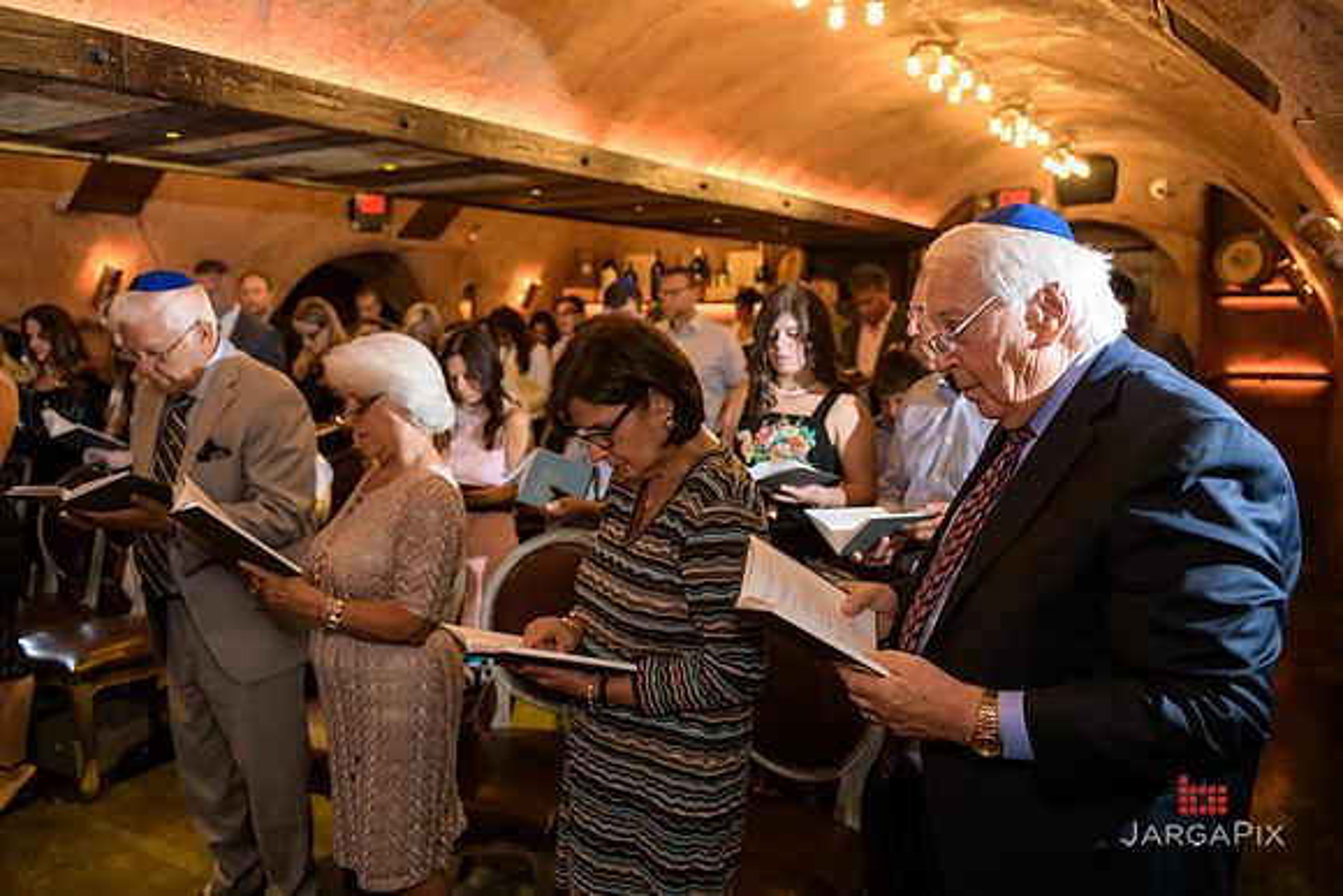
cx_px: 672
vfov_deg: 48.0
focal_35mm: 27
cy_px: 448
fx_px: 1007
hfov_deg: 67.4
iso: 1600
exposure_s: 1/125
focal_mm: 27
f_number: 3.2
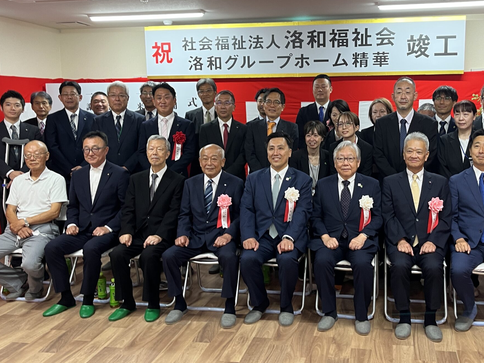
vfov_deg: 37.7
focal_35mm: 38
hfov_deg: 48.7
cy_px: 160
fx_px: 531
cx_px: 290
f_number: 1.6
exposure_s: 1/60
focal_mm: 5.1
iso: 125
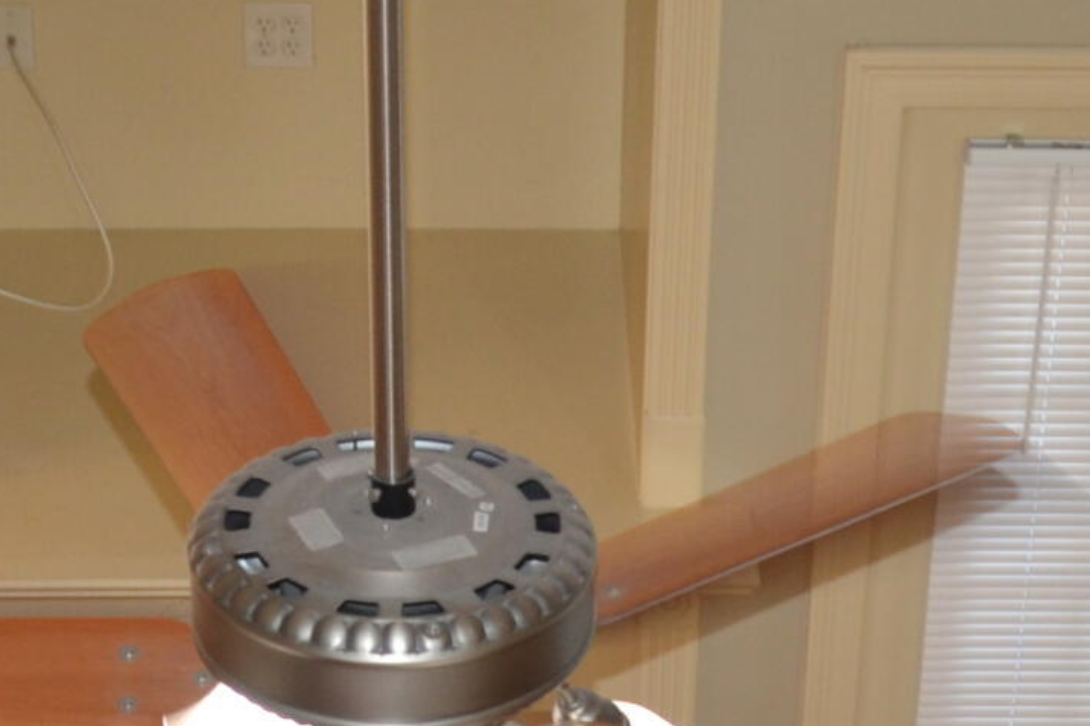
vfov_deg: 11.6
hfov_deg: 18.1
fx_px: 3421
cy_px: 1098
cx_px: 508
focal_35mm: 113
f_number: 3.5
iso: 400
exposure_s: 1/60
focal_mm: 18
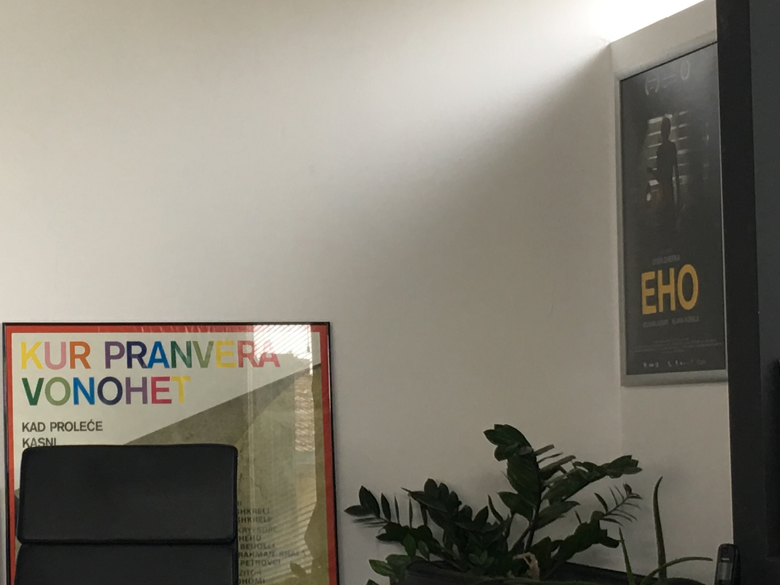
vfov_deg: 17.2
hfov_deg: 22.5
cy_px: 330
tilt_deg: +4.7
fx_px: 1938
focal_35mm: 86
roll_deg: +0.4
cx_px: 188
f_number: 2.2
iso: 25
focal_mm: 4.15
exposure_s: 1/33
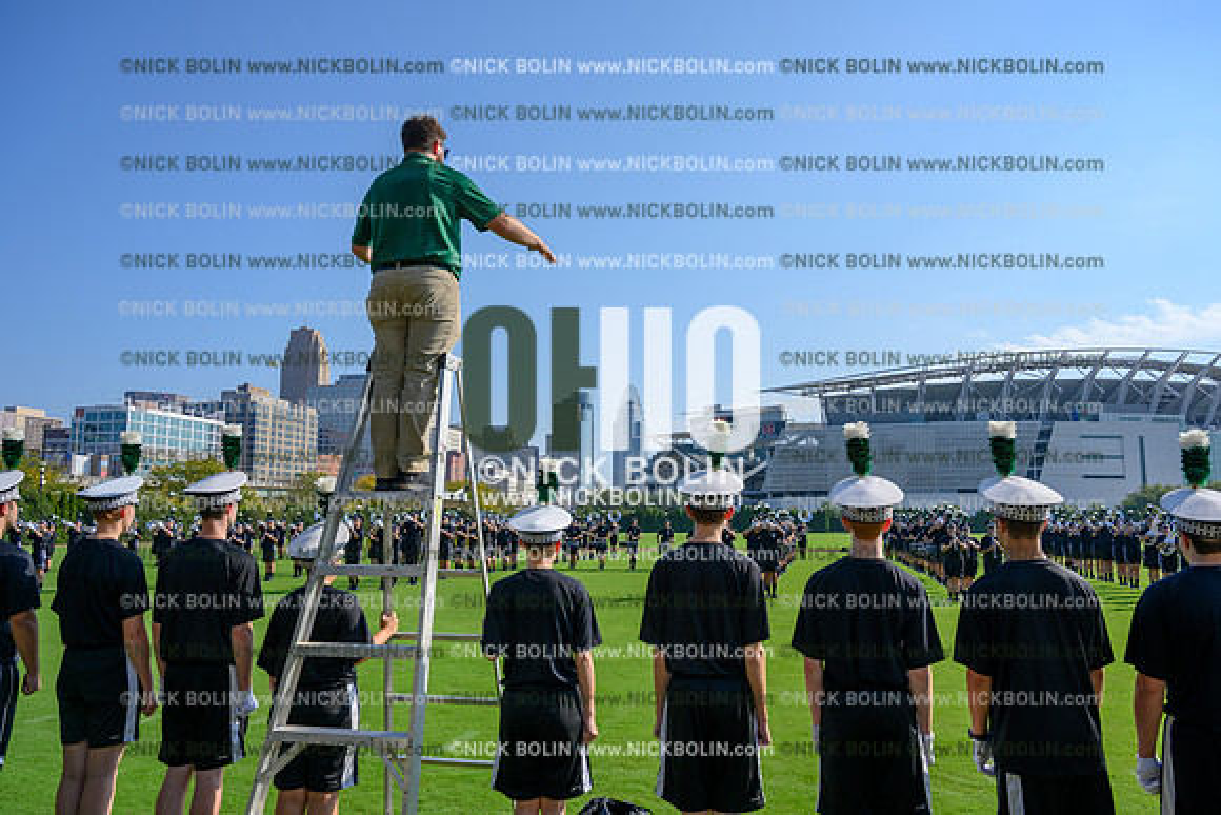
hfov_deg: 69.4
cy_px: 408
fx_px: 882
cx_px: 610
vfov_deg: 49.6
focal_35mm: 26
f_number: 7.1
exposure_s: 1/400
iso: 80
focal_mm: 26
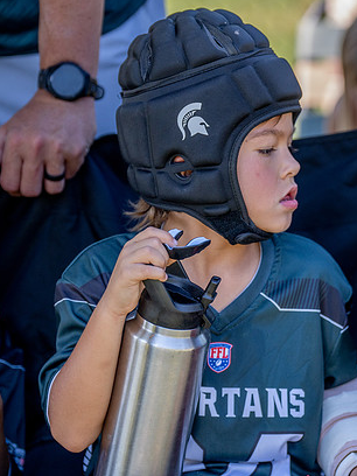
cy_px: 224
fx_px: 2998
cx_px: 254
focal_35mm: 218
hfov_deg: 6.8
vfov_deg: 9.1
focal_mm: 131
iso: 250
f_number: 2.8
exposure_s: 1/1000
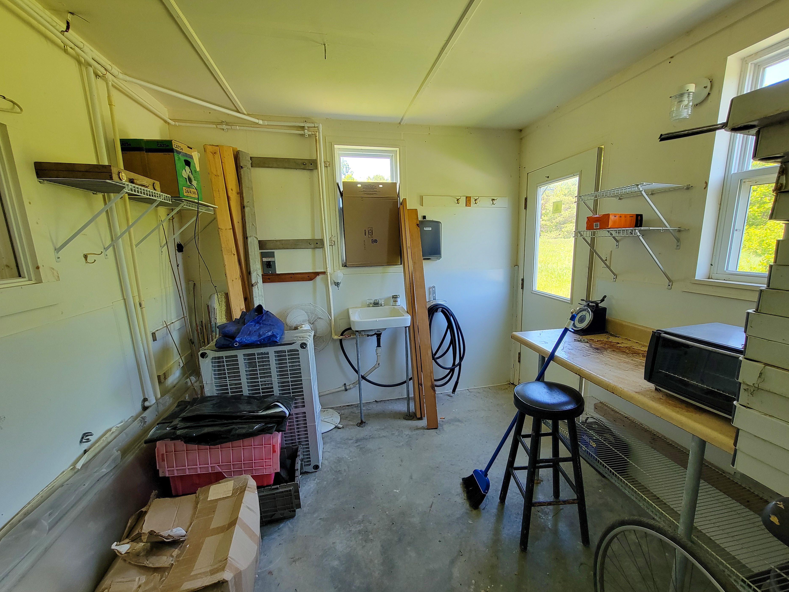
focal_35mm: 14
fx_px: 319
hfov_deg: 102.0
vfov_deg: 85.6
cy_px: 309
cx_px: 414
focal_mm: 2.2
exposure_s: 1/60
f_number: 2.2
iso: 160
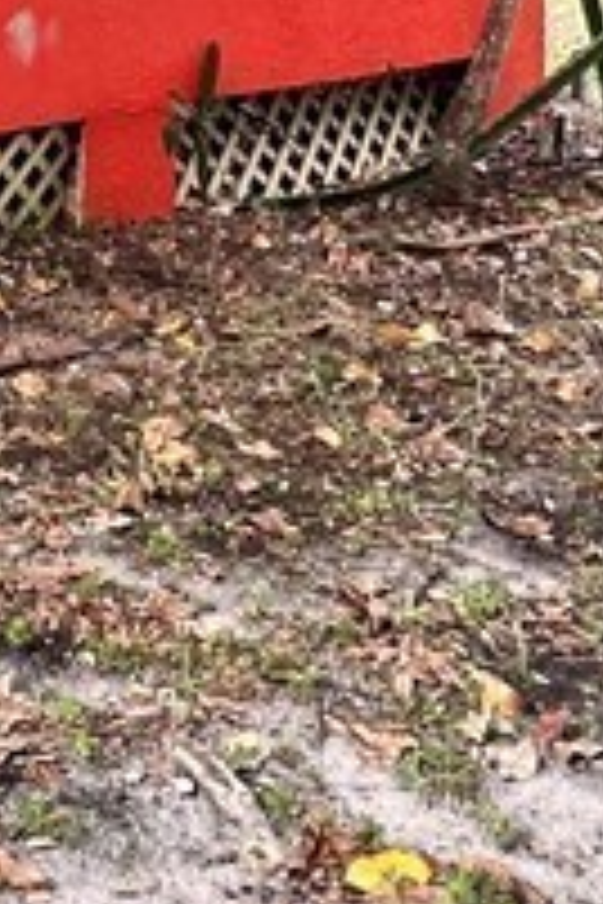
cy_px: -256
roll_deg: +0.7
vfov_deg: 24.1
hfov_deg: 17.1
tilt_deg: +1.3
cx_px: -225
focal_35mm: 74
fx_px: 1859
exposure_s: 1/99
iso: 50
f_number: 2.2
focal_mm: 2.22
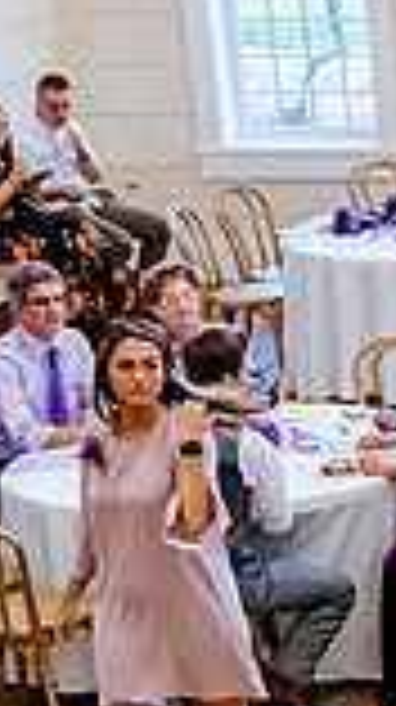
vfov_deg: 13.0
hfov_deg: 6.6
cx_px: 1268
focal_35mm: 163
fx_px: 3051
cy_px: 700
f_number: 3.2
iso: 3200
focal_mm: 40
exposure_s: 1/640
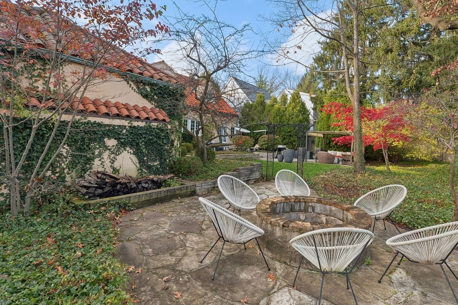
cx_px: 235
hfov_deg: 96.7
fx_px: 204
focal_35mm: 16
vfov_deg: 73.1
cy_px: 125
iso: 200
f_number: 9
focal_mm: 12
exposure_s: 1/50
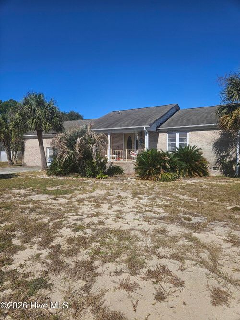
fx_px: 213
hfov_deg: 58.9
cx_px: 120
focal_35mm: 23
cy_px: 160
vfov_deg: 73.9
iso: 25
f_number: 1.8
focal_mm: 5.4
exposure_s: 1/2572
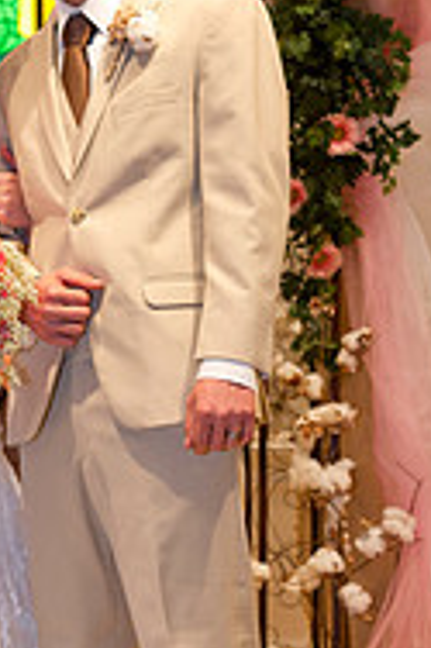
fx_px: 2069
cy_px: 403
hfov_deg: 11.8
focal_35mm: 115
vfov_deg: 17.8
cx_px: 84
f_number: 4.5
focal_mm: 48
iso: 1600
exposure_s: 1/125
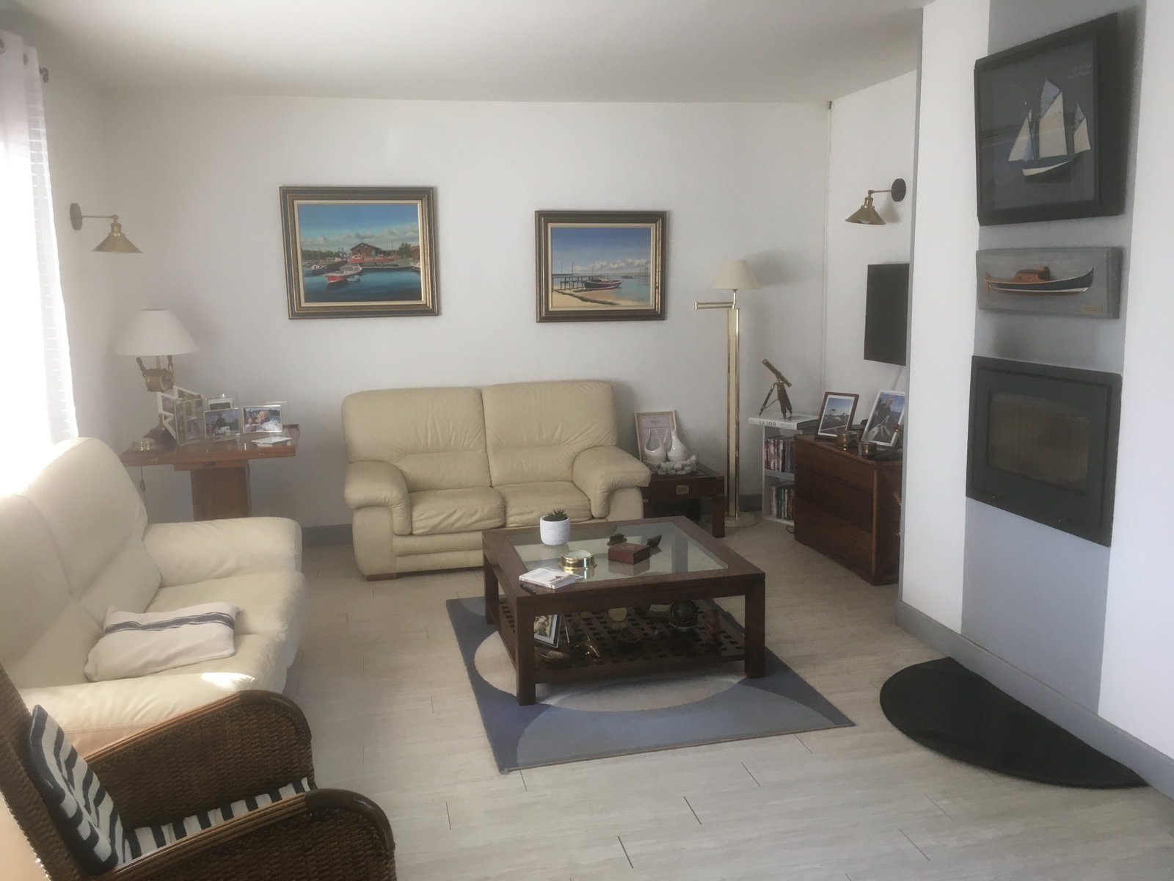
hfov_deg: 61.7
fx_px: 984
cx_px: 587
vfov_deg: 48.2
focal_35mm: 29
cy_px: 440
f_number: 2.2
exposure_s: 1/33
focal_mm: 4.15
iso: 40
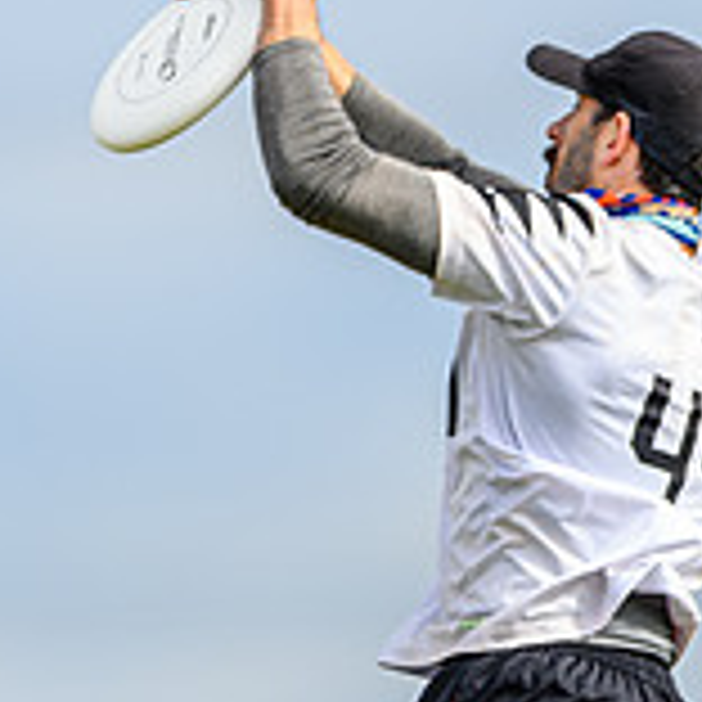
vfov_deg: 1.4
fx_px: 29047
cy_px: 677
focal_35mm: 1266
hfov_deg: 1.4
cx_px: 531
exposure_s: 1/1250
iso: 100
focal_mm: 400
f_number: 3.2
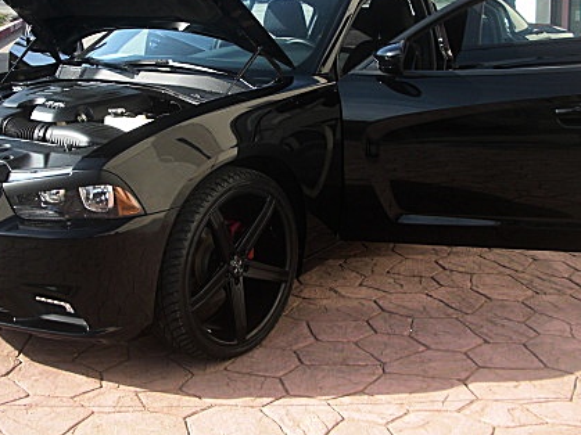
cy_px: 137
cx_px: 227
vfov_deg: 26.4
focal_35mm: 55
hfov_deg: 34.8
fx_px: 923
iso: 50
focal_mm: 6.3
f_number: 2.8
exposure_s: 1/320
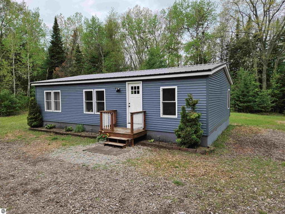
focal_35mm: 23
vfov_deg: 58.9
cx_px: 142
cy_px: 107
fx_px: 189
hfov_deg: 73.9
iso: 64
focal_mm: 5.4
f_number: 1.8
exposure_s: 1/2000
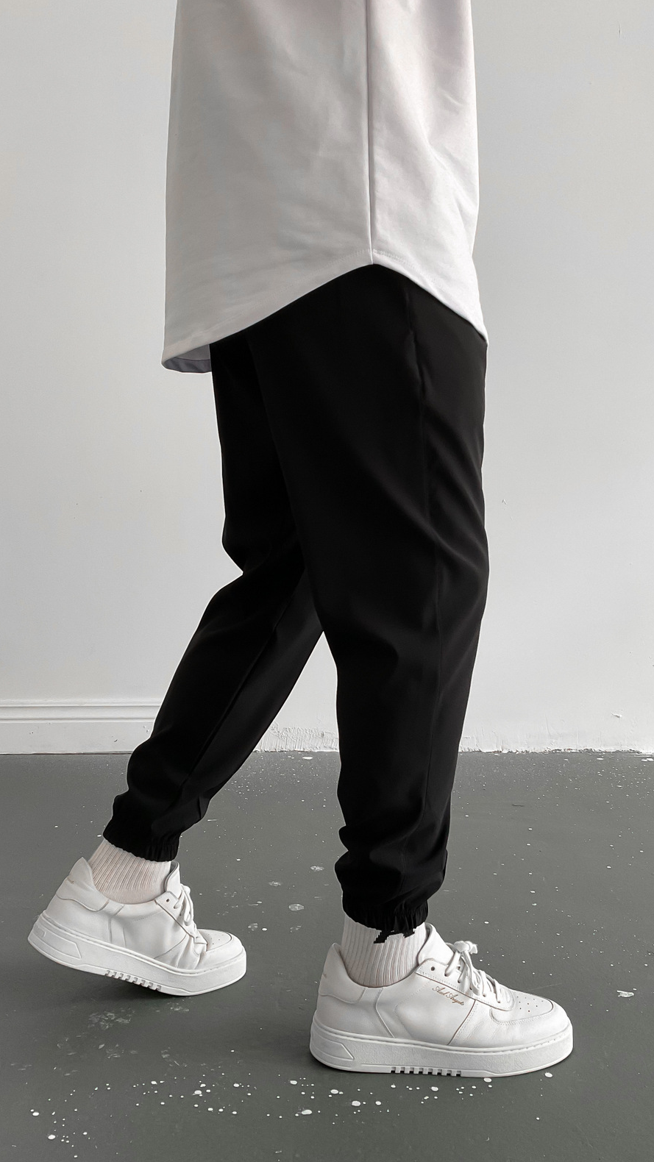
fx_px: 986
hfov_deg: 36.7
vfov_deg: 61.0
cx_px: 298
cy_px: 586
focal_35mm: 32
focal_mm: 3
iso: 64
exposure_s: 1/90
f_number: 1.8
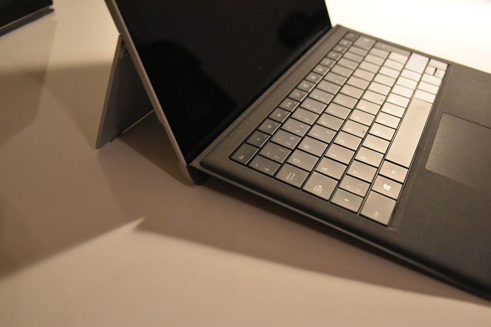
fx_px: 491
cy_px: 164
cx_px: 246
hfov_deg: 53.1
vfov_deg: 36.9
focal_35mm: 36
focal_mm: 24
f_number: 3.8
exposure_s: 1/60
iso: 2800
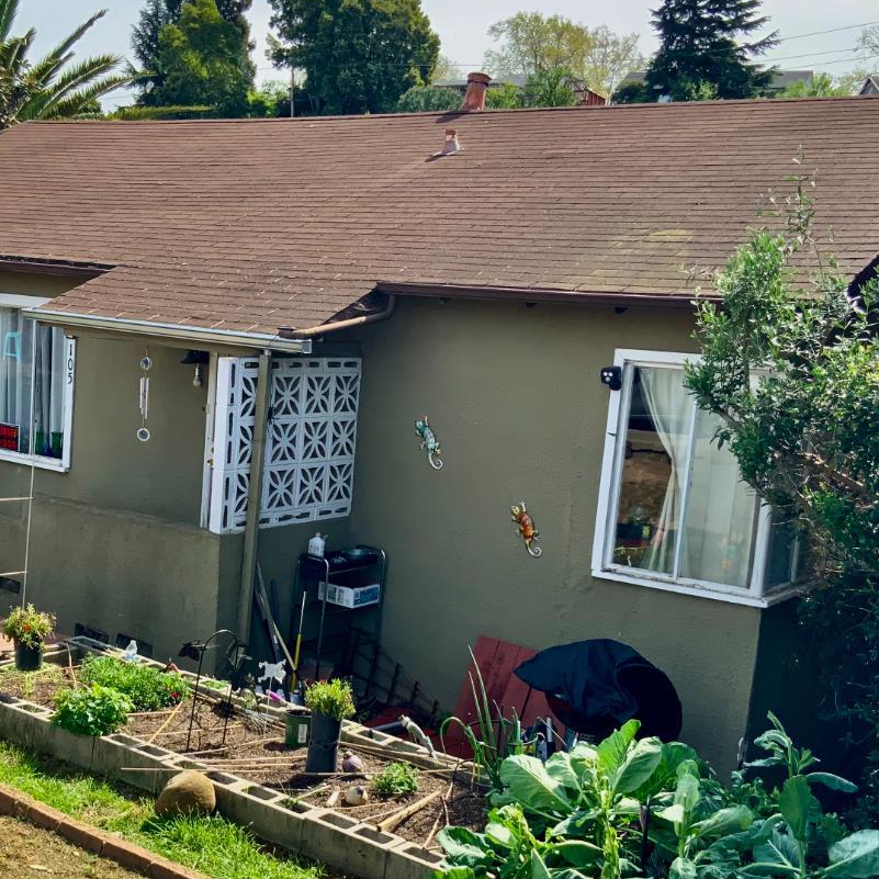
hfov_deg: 35.1
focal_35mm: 48
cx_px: 323
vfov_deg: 35.3
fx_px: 1379
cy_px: 517
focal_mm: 3
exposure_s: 1/739
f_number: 1.8
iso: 16
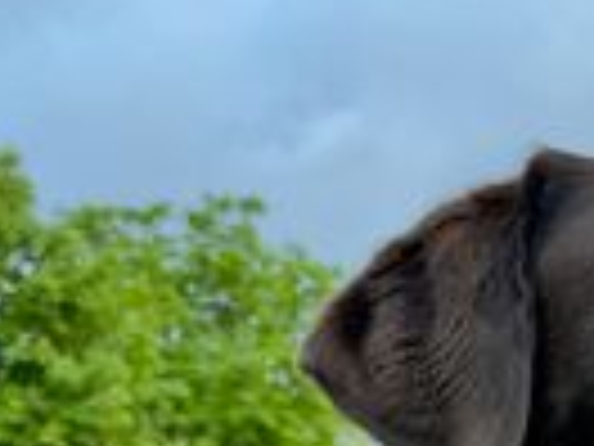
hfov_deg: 19.4
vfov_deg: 13.0
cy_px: 838
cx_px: 405
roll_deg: -2.7
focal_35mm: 101
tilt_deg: -0.1
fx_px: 1733
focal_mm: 4.2
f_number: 1.6
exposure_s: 1/85
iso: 125
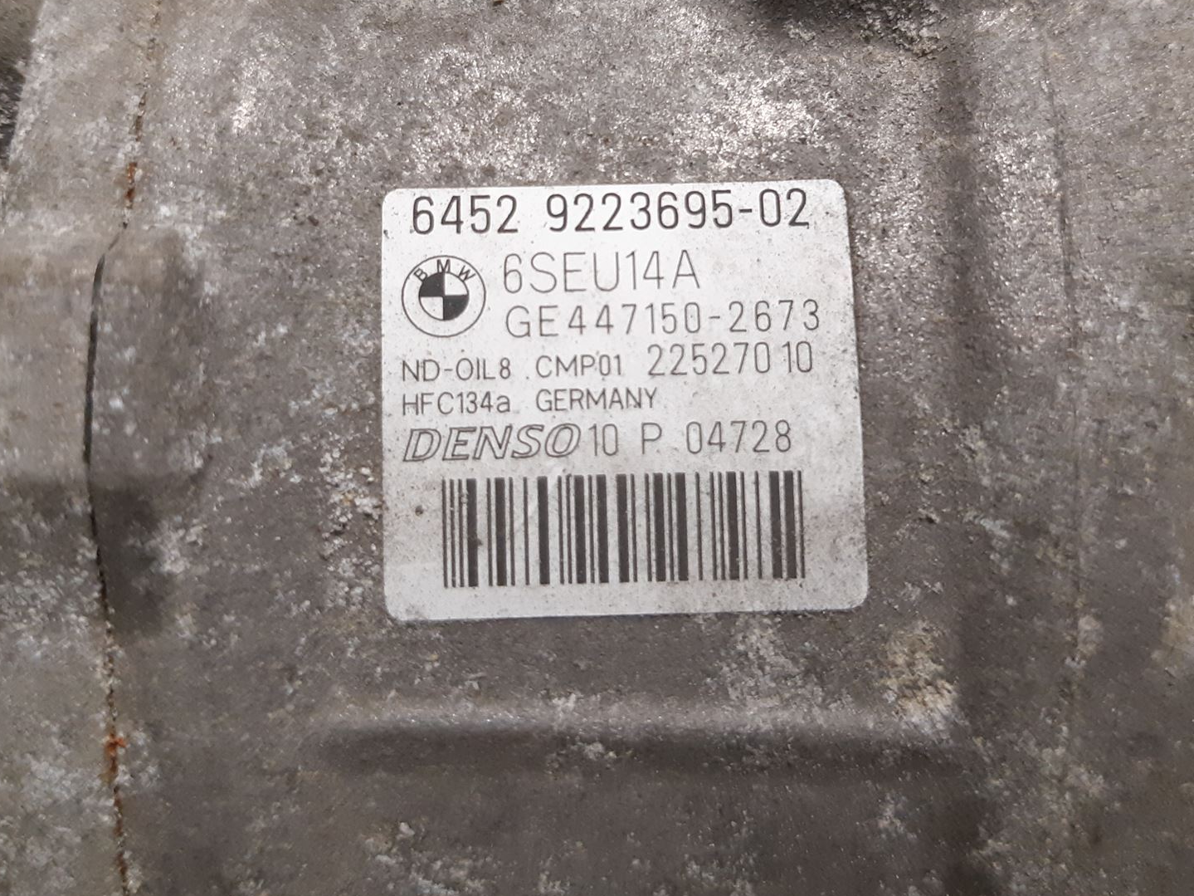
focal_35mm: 37
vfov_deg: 38.2
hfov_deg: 50.1
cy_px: 296
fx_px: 1276
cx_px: 601
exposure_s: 1/50
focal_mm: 3.93
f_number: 1.7
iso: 250
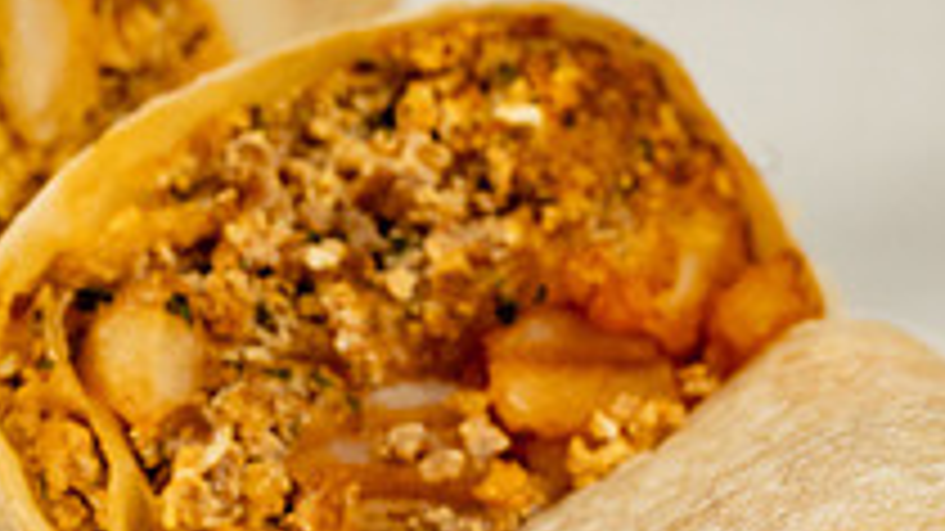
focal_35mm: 260
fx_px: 6513
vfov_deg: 4.7
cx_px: 288
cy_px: 578
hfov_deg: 8.3
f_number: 11
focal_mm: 90
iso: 800
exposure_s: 1/200
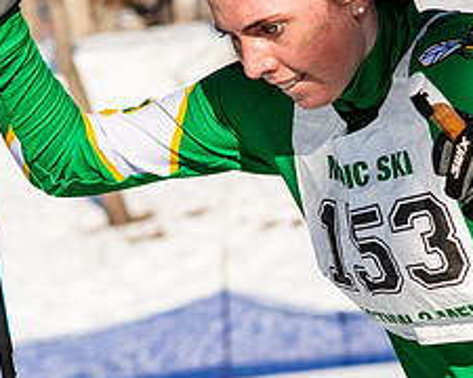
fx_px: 4326
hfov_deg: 6.2
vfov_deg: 5.0
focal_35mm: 309
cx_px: 414
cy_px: 268
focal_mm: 85
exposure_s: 1/2000
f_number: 5.6
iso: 400
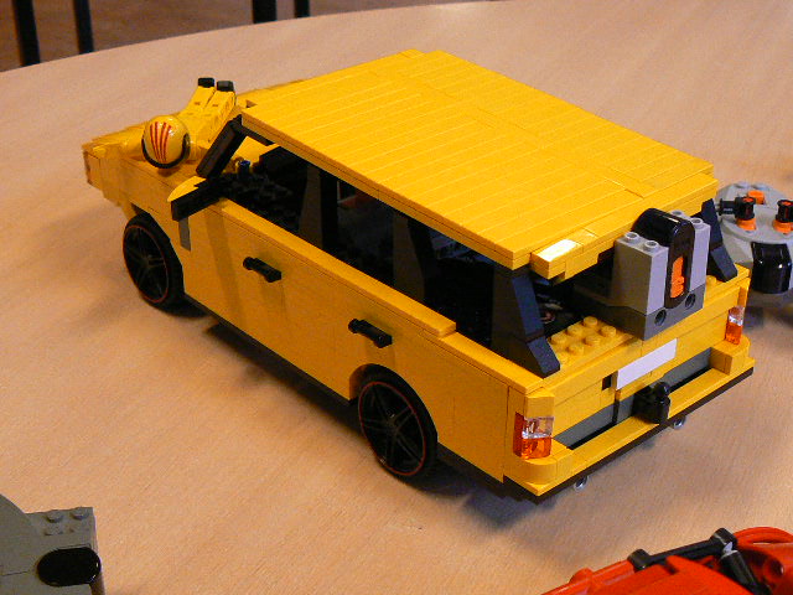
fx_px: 1306
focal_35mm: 57
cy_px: 298
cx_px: 396
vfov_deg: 25.7
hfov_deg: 33.8
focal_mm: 7
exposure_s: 1/15
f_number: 2.8
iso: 200
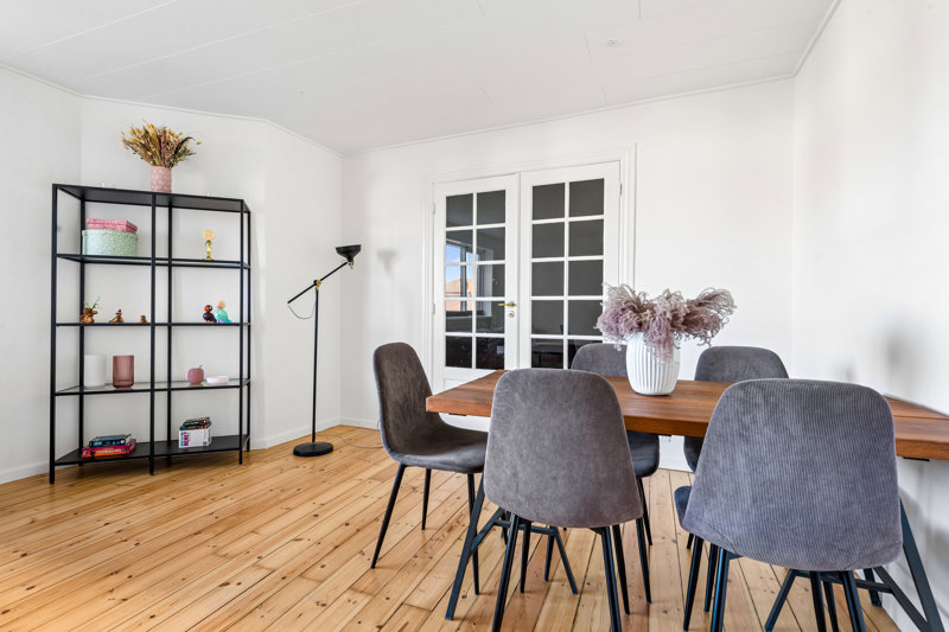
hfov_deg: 90.0
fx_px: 474
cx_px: 474
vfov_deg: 67.4
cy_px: 316
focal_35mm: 18
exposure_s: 1/6
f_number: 9
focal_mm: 18
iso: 320
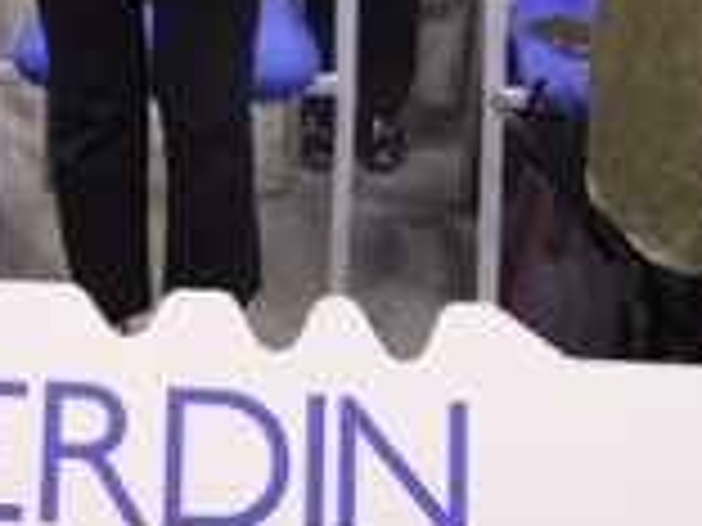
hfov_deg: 18.7
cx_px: 32
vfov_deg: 13.7
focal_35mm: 103
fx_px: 2089
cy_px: -202
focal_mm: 24
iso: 4000
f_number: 4.5
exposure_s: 1/200
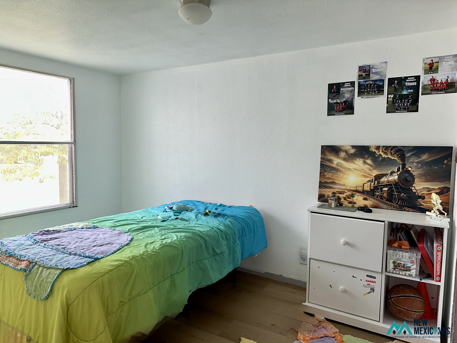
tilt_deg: -4.0
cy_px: 172
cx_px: 228
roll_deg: -1.0
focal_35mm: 24
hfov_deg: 71.6
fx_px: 317
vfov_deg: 56.8
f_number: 1.78
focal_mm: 6.86
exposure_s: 1/141
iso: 64
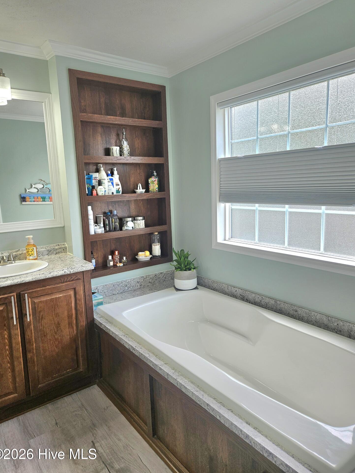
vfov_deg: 71.6
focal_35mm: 24
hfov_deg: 56.8
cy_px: 230
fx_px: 328
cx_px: 177
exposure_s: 1/204
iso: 25
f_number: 1.8
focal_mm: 5.4
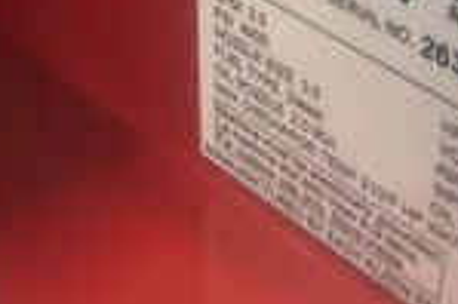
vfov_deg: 16.8
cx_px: 332
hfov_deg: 24.9
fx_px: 1029
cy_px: 126
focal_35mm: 81
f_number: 1.8
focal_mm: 3
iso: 320
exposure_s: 1/30
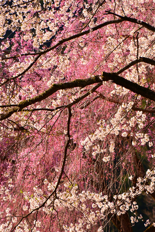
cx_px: 92
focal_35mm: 468
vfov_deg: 4.4
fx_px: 3019
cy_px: 104
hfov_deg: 2.9
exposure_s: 1/400
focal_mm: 300
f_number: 7.1
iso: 100
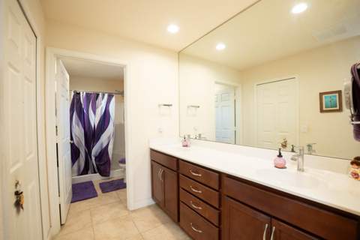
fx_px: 150
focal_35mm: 15
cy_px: 120
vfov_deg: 77.3
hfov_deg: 100.4
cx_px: 180
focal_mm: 10
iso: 400
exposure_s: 1/125
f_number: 4
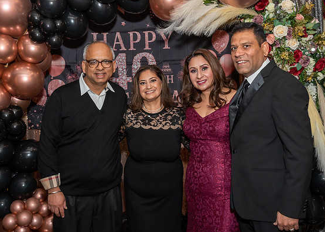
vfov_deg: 31.9
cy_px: 108
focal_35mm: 44
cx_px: 171
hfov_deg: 43.6
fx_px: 406
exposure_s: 1/250
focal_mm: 24
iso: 500
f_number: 9
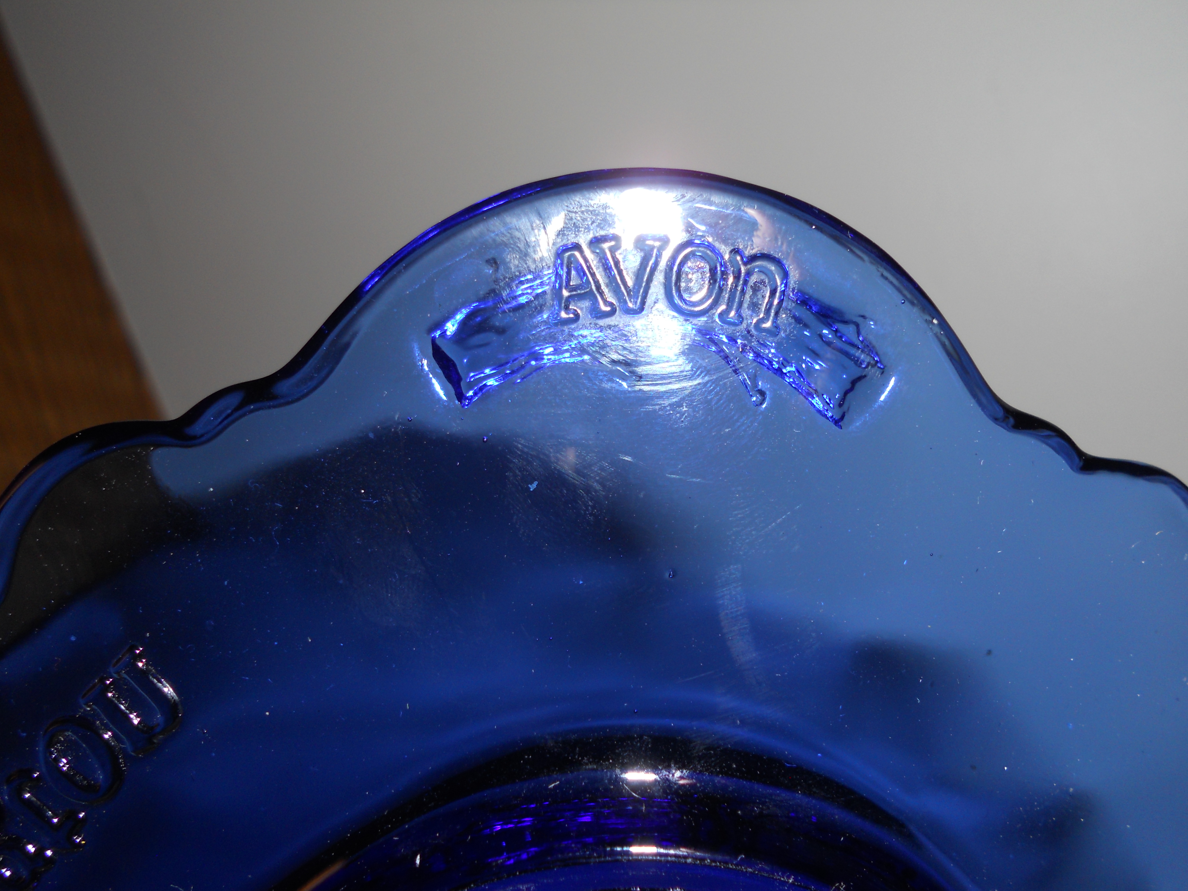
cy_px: 446
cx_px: 594
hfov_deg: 56.8
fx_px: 1098
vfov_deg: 44.2
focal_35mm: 32
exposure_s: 1/25
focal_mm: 5.8
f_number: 8.8
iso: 80
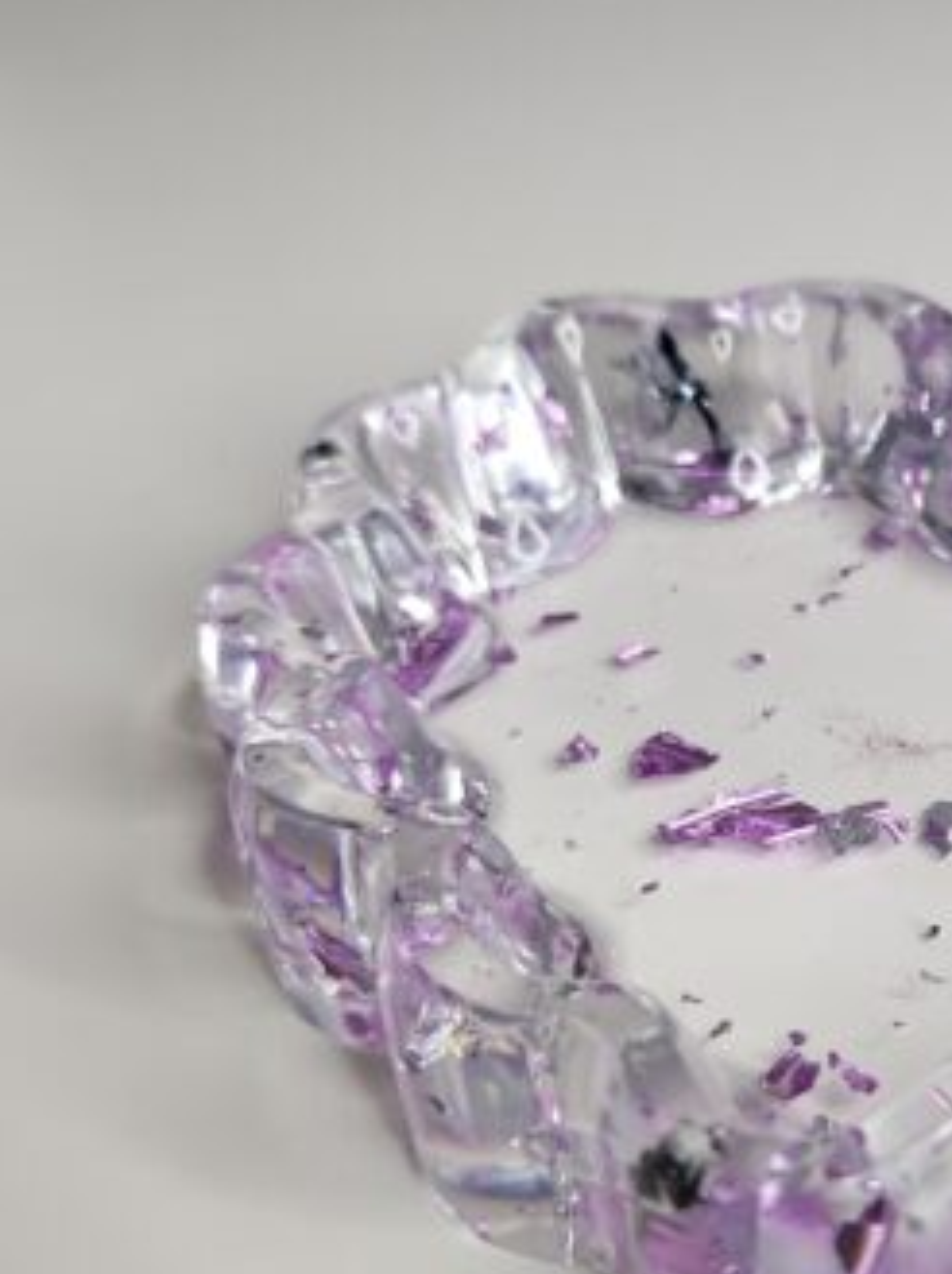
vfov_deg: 34.3
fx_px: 2057
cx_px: 971
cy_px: 716
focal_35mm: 56
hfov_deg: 24.7
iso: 160
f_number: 1.8
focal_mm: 5.4
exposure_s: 1/100
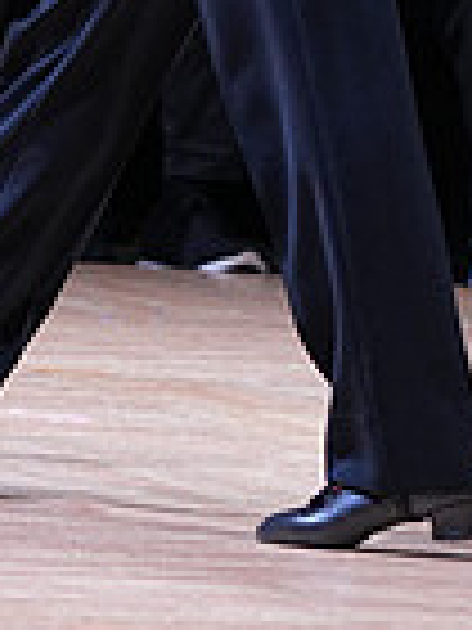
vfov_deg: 3.4
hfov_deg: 2.6
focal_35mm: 580
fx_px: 10545
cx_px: 106
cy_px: -405
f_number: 4
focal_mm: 146
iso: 1600
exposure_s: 1/400
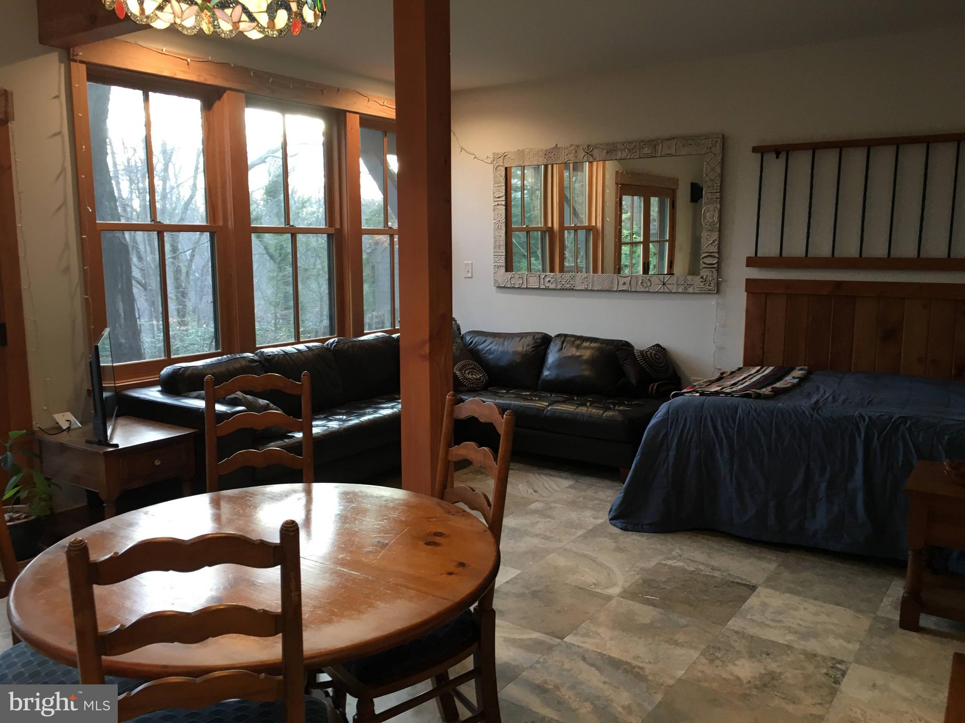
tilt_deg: -7.9
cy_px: 362
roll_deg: +0.6
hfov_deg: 61.7
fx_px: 808
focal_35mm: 29
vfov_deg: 48.2
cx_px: 482
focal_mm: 4.15
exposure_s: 1/30
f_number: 2.2
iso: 64
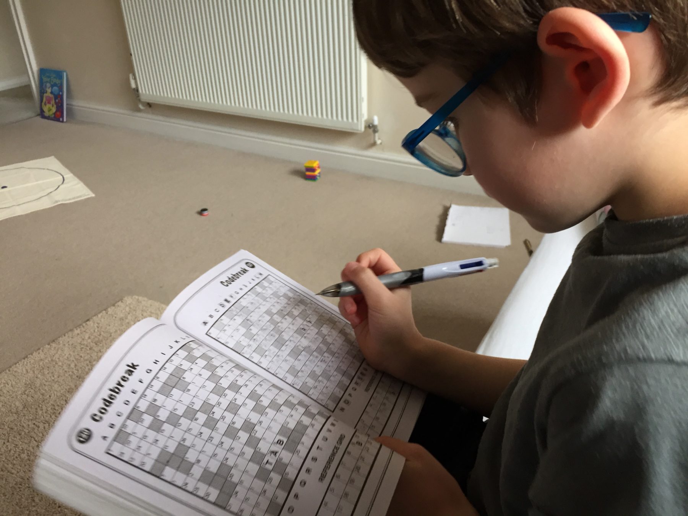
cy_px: 258
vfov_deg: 48.2
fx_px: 576
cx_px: 344
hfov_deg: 61.7
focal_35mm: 29
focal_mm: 4.15
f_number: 2.2
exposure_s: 1/33
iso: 100
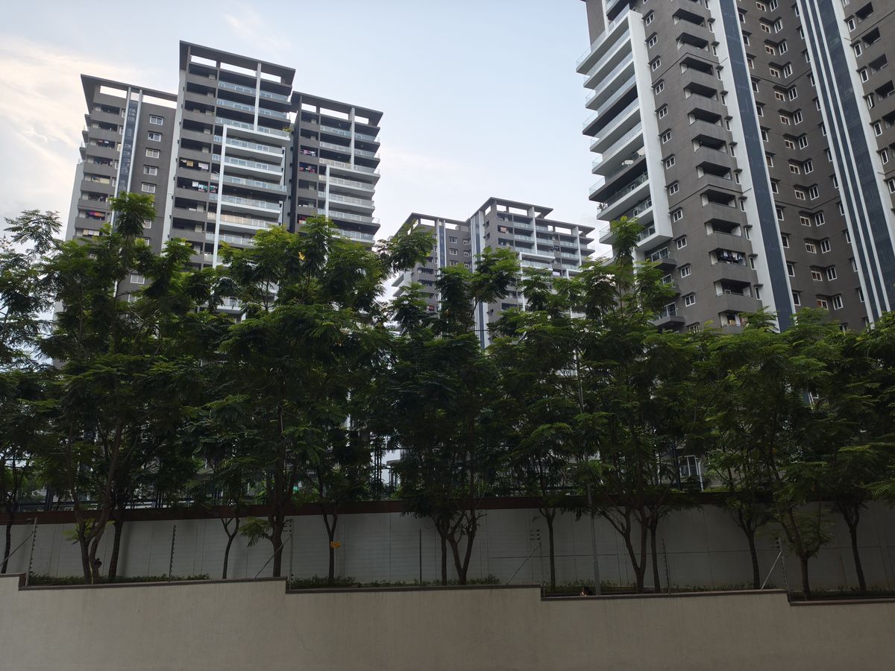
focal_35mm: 23
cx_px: 448
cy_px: 336
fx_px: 595
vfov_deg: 58.9
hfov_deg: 73.9
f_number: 1.62
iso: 200
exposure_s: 1/100
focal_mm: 6.45
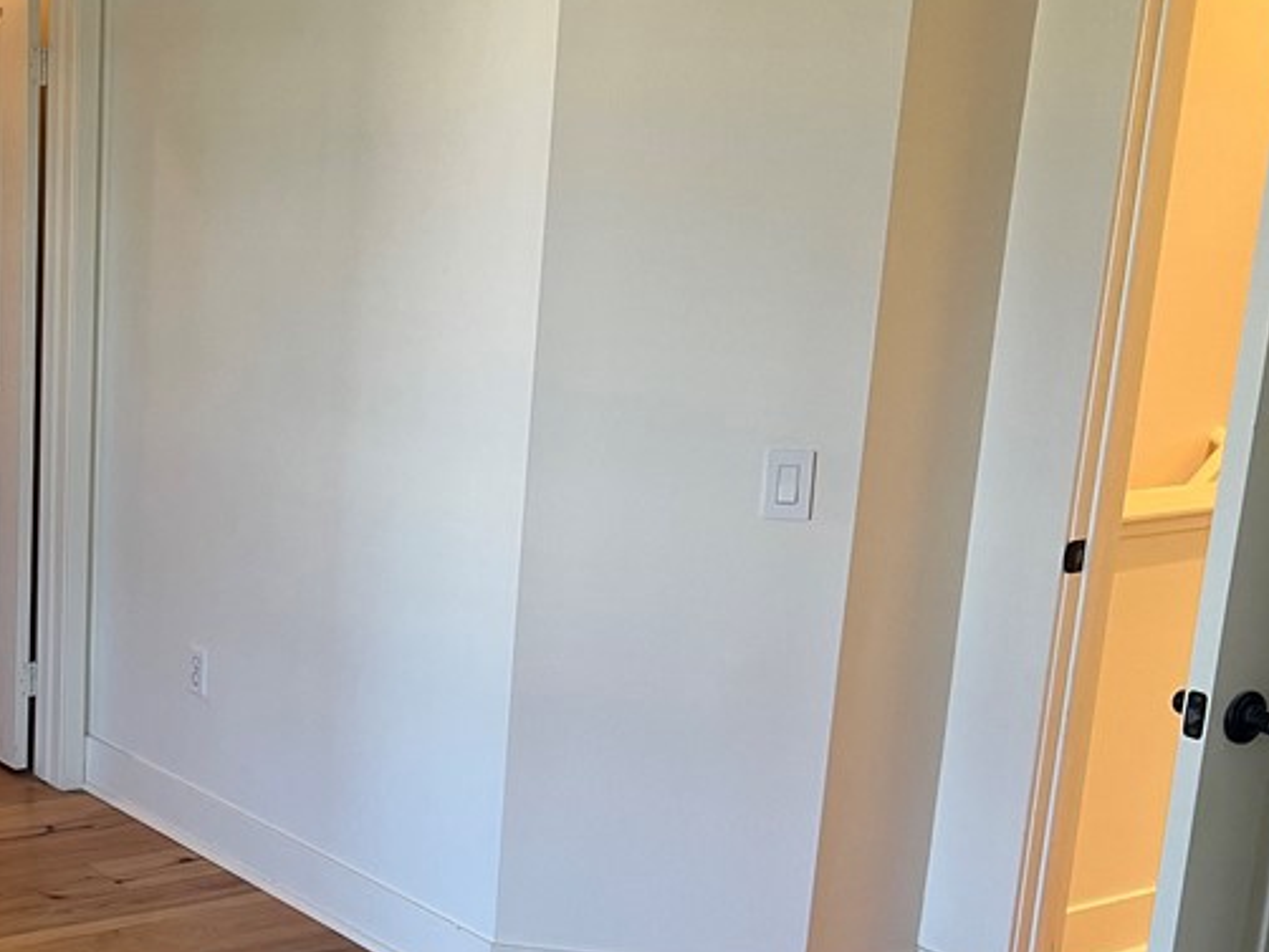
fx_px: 1944
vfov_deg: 27.4
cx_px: 38
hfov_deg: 33.5
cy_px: 614
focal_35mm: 53
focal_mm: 5.7
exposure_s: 1/60
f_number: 1.5
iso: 80
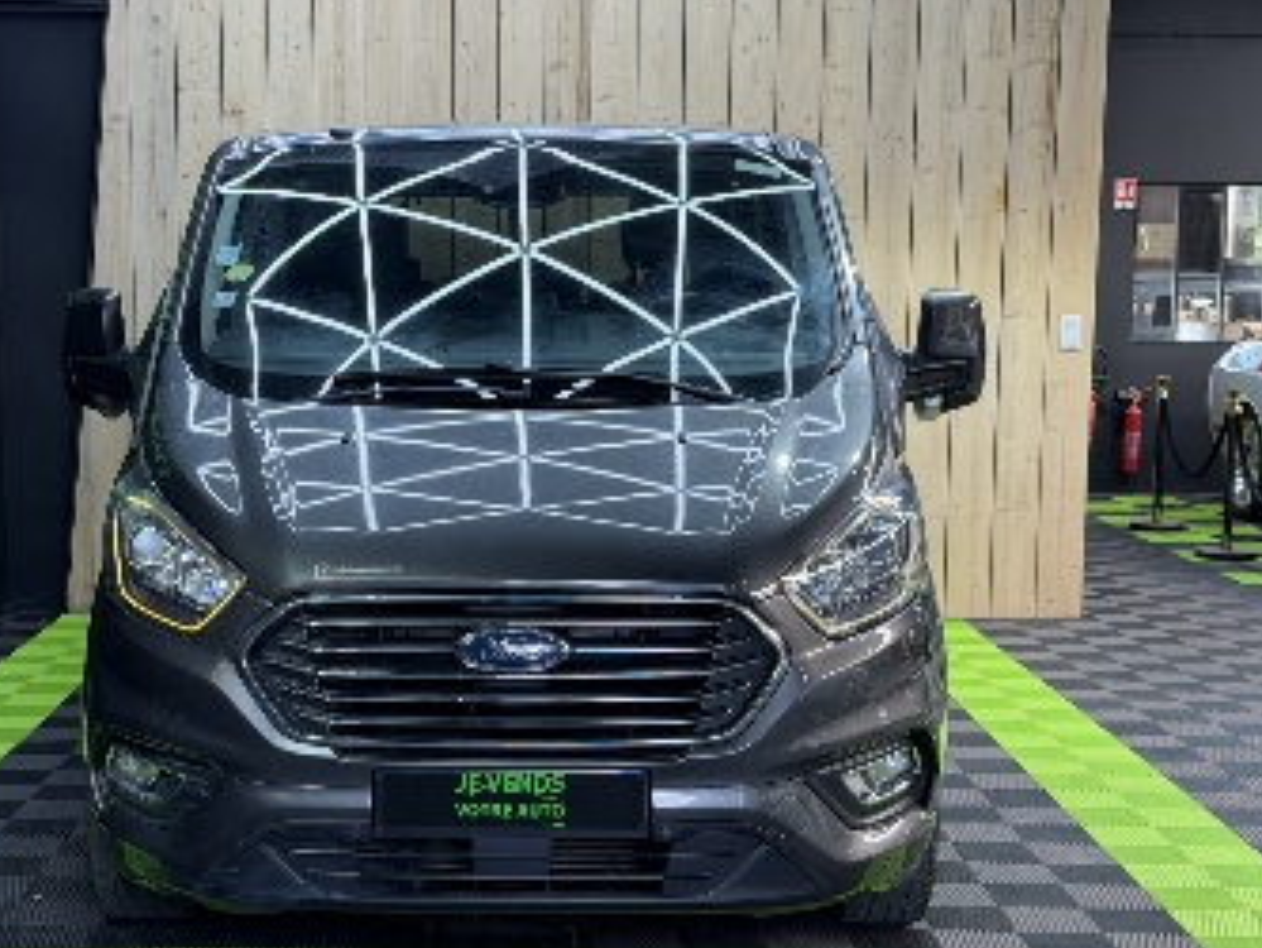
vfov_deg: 24.4
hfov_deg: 32.1
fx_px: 2188
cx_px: 512
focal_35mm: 60
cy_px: 542
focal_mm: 6.76
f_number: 1.78
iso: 64
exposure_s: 1/100
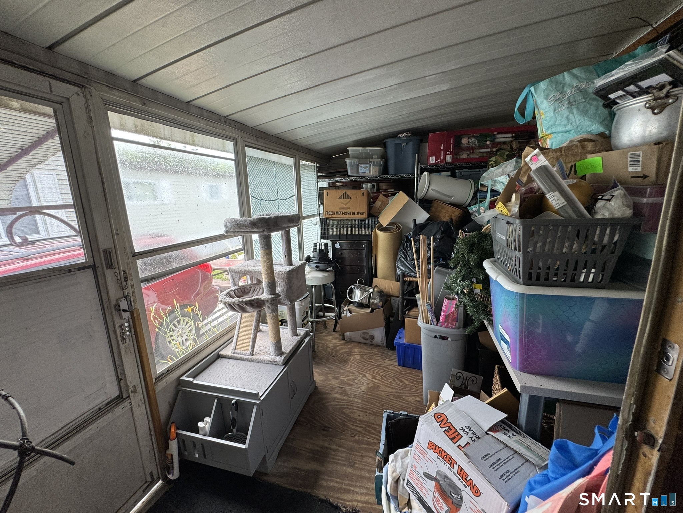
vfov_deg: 85.7
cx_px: 342
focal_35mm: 14
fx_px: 276
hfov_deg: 102.1
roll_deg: +1.4
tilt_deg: -13.0
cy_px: 256
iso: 80
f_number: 2.2
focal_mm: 2.22
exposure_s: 1/99
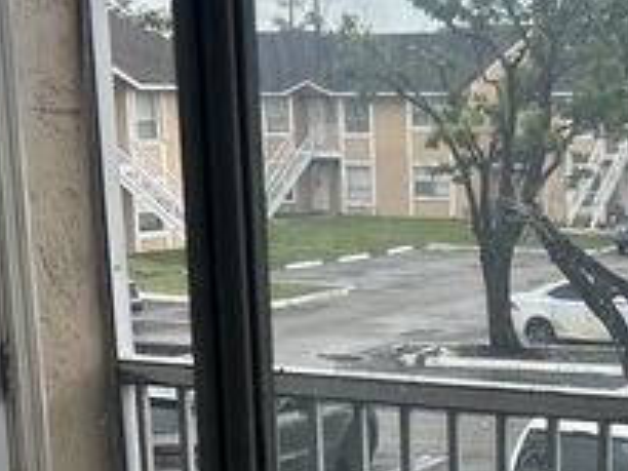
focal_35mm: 85
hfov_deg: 22.4
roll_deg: +0.7
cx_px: 590
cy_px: 419
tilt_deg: -11.6
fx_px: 1542
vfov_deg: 17.1
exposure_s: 1/178
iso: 40
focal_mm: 5.7
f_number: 1.5
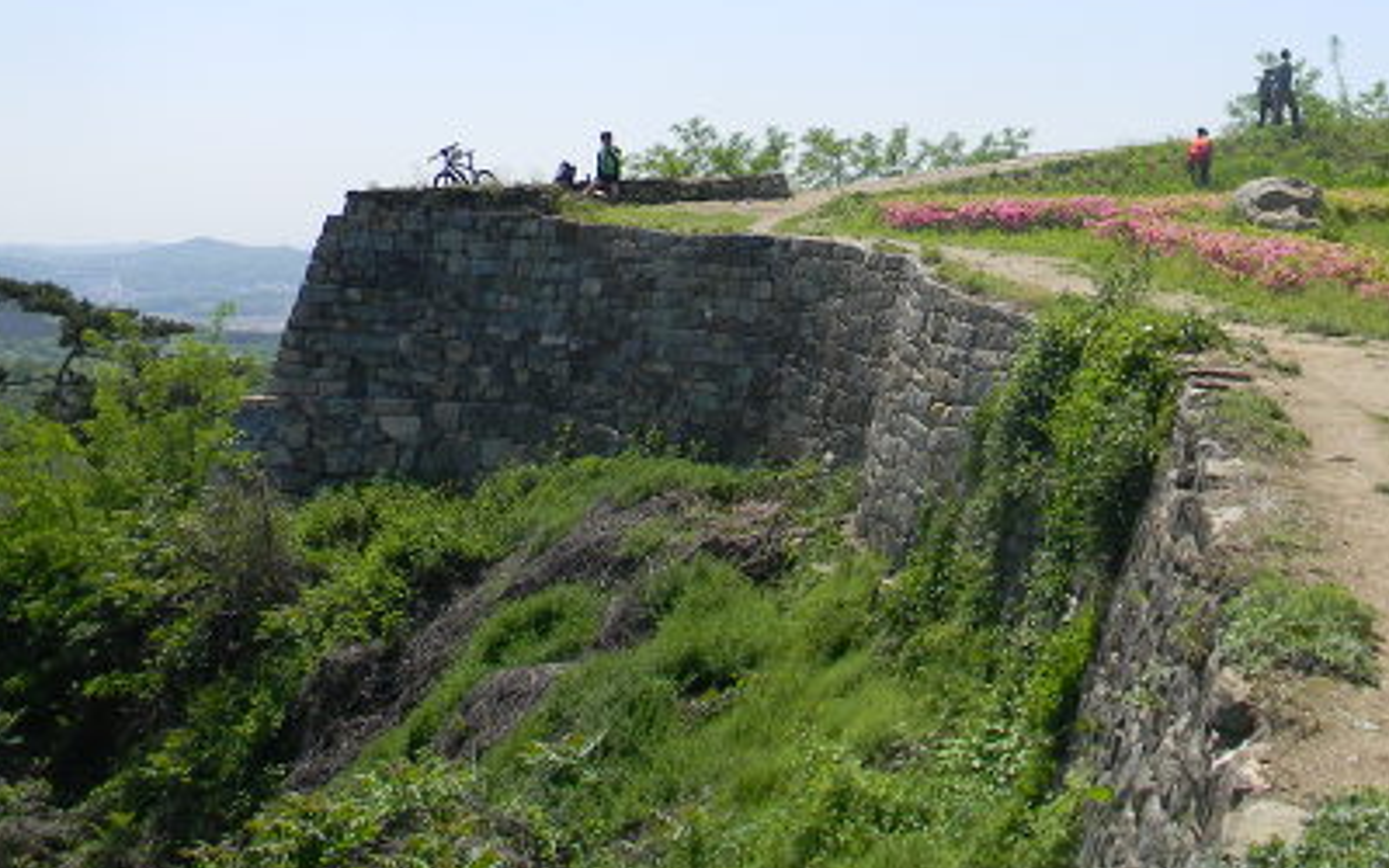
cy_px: 141
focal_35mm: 52
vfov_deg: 24.4
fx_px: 1968
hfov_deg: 38.0
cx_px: 1021
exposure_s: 1/276
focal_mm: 5
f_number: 7
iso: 80
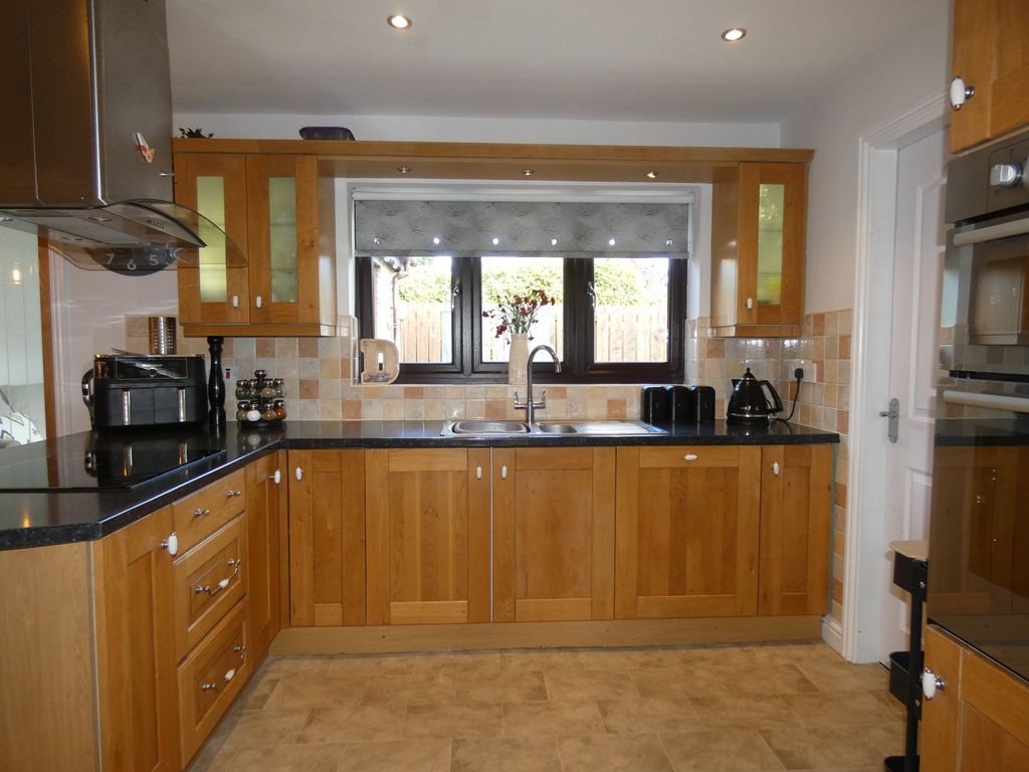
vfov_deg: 66.0
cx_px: 514
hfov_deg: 81.7
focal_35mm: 20
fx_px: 595
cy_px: 386
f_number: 2.8
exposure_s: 1/60
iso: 200
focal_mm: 3.6
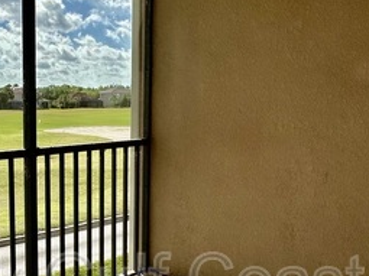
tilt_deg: -5.9
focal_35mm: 44
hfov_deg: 39.9
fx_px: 469
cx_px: 39
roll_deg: +0.1
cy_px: 143
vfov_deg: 32.8
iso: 50
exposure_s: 1/2959
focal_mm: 2.22
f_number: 2.2
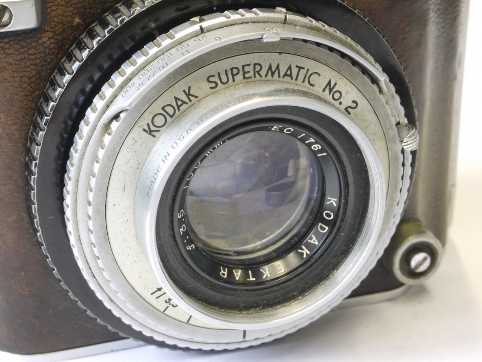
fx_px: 1183
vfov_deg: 17.4
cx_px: 241
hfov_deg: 23.0
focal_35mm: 85
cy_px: 180
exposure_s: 1/5
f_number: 13
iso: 400
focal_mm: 42
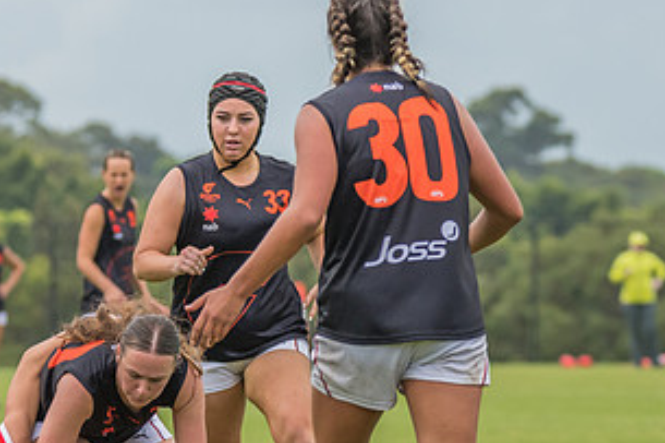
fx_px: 14031
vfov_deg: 1.8
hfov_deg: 2.7
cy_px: 374
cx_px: 203
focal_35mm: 760
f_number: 7.1
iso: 500
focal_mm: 240
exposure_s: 1/1250
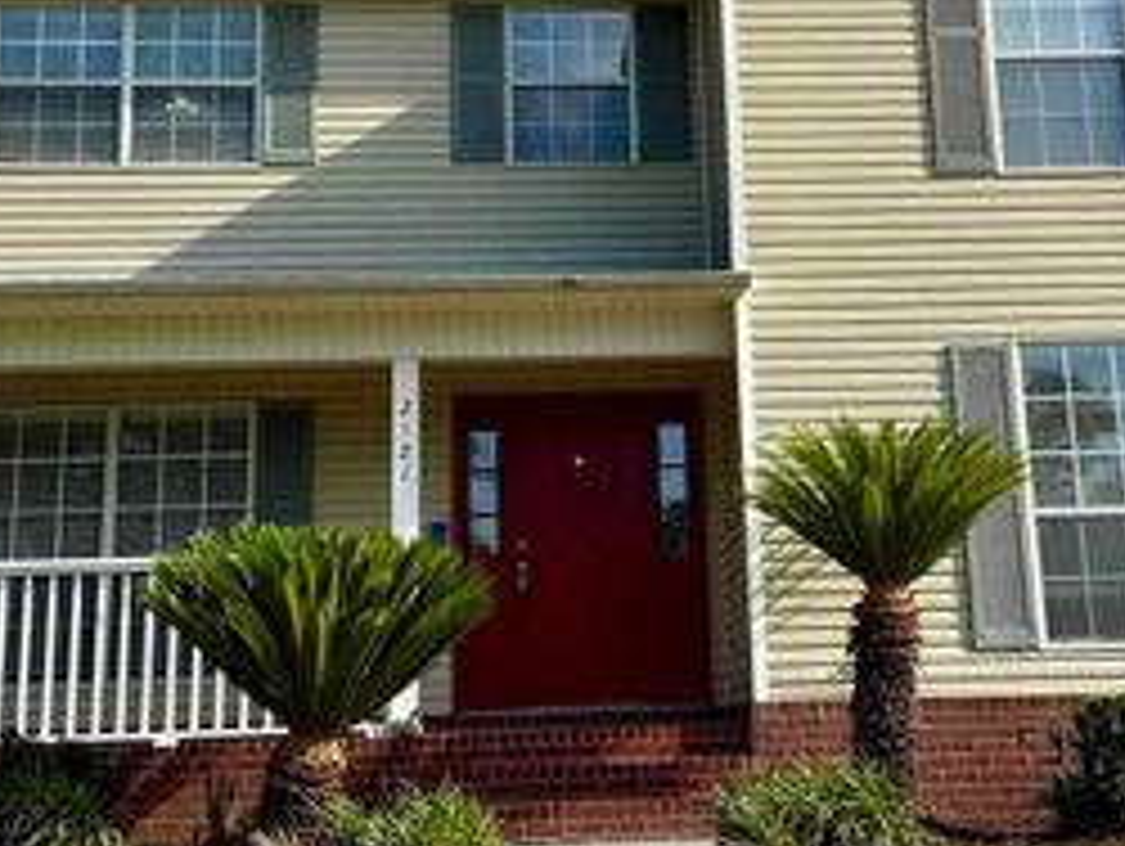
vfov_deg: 30.1
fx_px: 1561
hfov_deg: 39.6
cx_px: 621
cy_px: 290
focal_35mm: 48
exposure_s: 1/3425
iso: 80
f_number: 1.78
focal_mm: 6.76
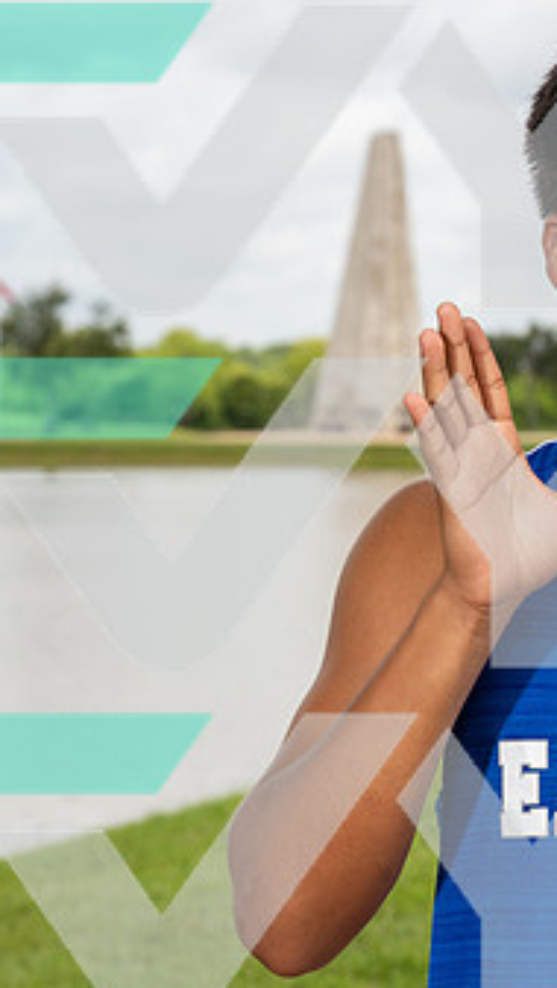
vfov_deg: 19.4
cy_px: 515
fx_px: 2883
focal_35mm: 110
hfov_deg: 10.8
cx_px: 663
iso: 100
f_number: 6.3
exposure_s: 1/250
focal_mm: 61
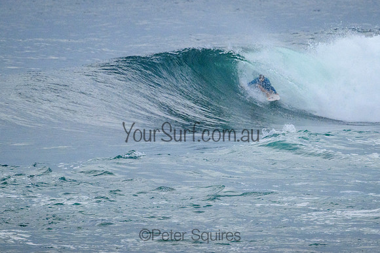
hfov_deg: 1.9
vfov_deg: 1.3
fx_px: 11610
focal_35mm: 1100
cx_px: 245
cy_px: 83
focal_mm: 800
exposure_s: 1/2000
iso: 3200
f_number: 11
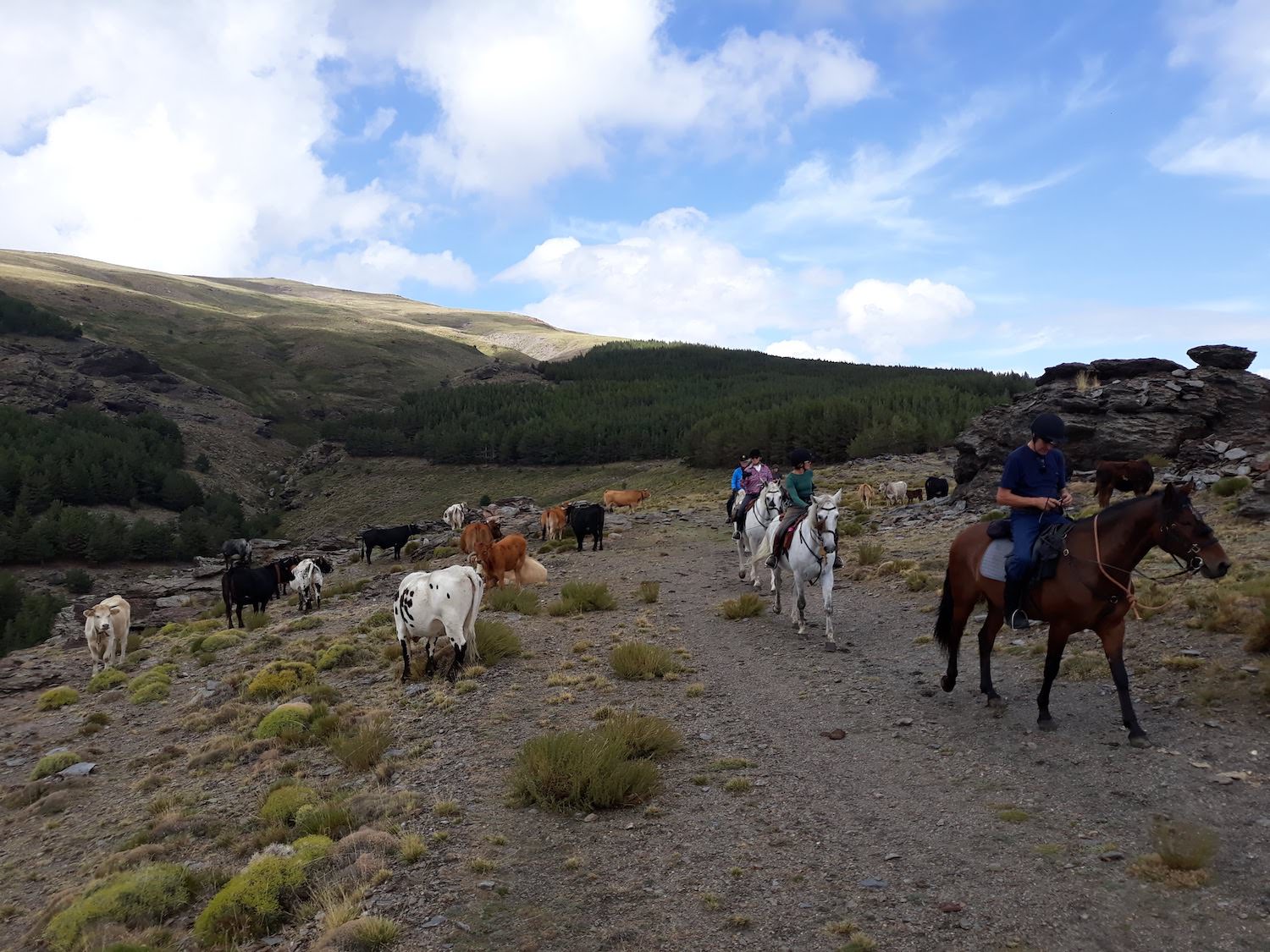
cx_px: 635
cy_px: 476
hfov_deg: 65.3
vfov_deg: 51.4
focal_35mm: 27
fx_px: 991
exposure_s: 1/1147
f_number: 1.7
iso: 40
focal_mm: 3.71
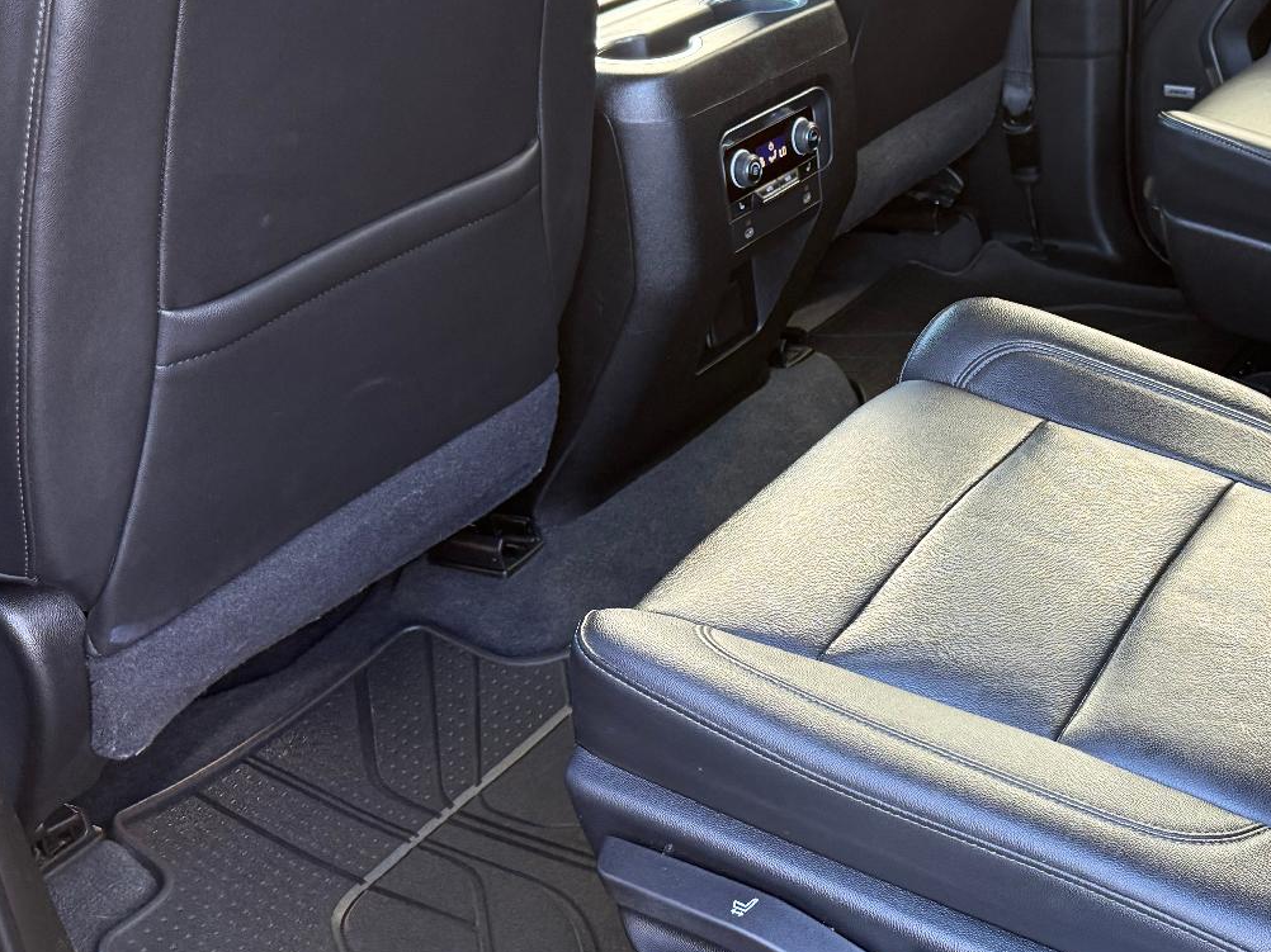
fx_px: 1689
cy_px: 422
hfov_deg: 39.3
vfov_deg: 31.5
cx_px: 1050
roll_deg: +2.5
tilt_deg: -21.4
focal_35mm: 46
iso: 200
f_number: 1.78
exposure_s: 1/76
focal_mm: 6.76
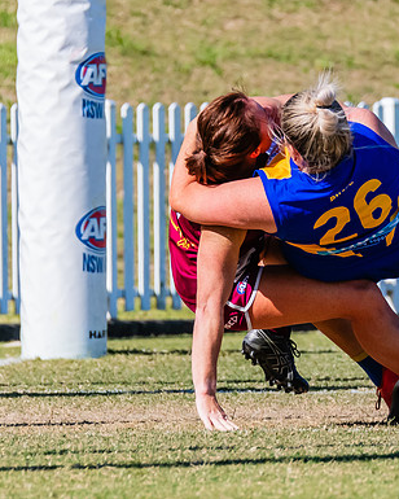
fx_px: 14658
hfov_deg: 1.6
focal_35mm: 993
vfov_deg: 1.9
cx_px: 419
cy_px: 66
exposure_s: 1/1600
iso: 800
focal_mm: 330
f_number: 10
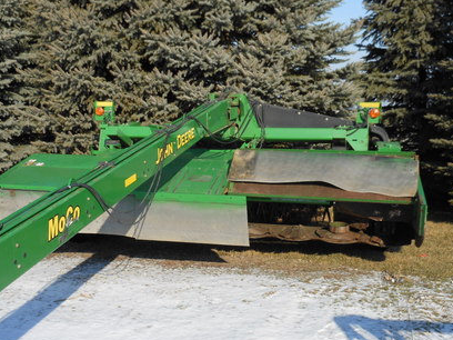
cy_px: 181
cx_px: 211
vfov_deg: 28.0
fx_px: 680
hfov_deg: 36.8
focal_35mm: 52
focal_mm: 6.9
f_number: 4.3
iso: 80
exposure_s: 1/500
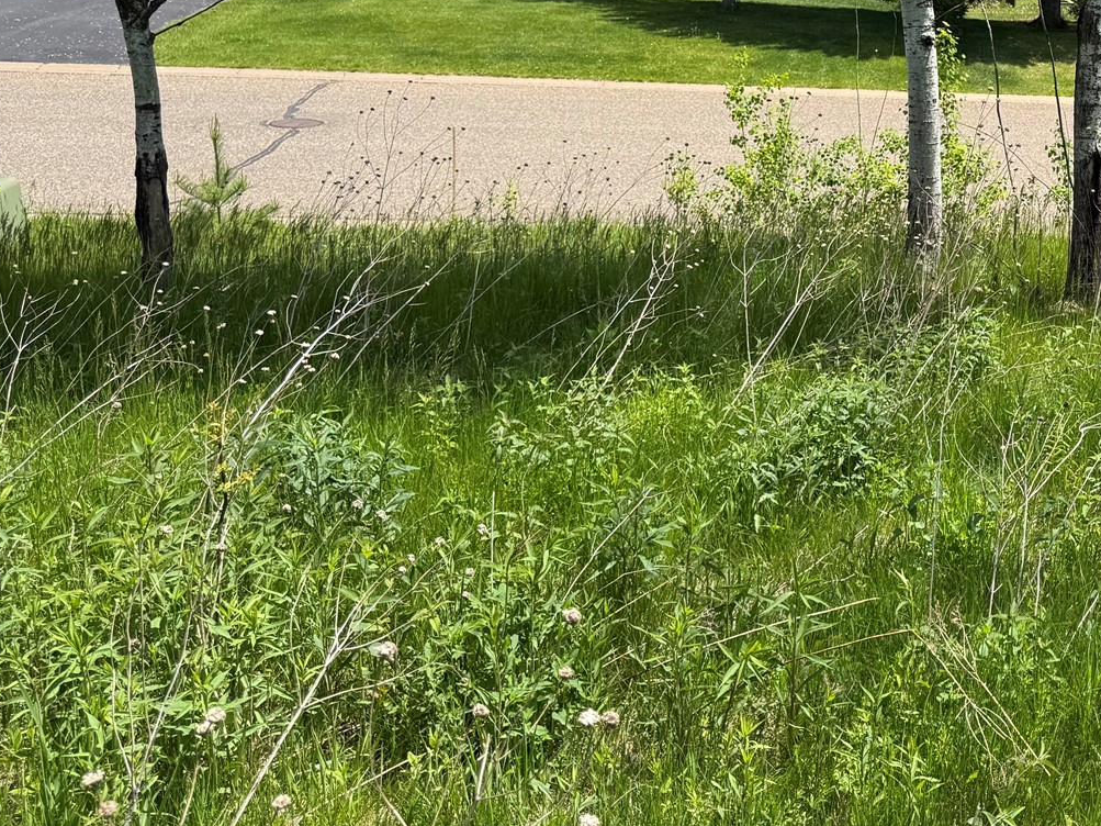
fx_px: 1558
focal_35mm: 49
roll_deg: -0.8
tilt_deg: -10.3
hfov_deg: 35.2
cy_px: 125
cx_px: 1108
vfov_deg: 28.8
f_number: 1.78
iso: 80
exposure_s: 1/2611
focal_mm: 6.76
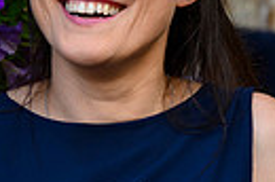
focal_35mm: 405
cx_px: -43
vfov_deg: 3.4
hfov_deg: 5.1
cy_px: 144
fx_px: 3086
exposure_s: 1/250
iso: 280
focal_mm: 86
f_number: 4
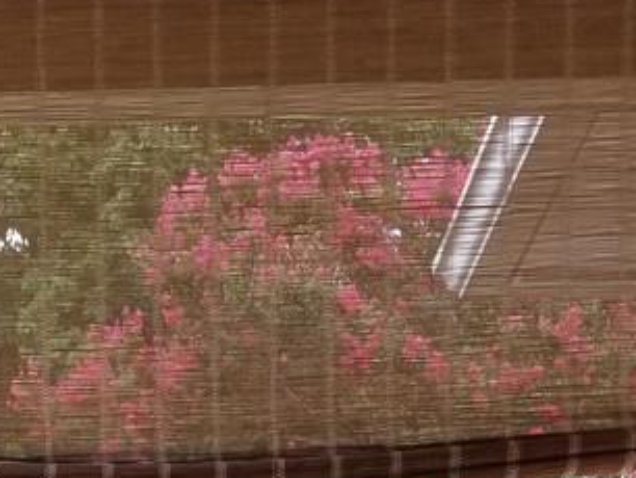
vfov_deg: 15.4
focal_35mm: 87
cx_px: 54
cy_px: 767
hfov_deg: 21.9
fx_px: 1600
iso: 80
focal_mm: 4.3
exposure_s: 1/120
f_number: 1.7
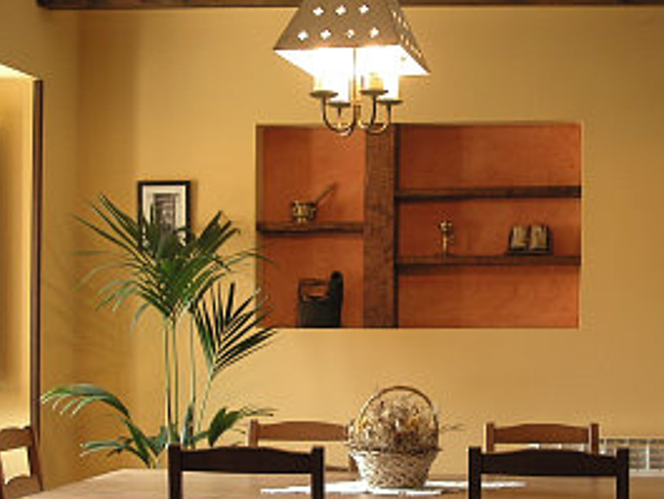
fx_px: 1420
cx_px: 353
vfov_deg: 19.9
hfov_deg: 26.3
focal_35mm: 74
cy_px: 326
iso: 100
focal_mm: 12.4
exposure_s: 1/12.3
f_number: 3.8
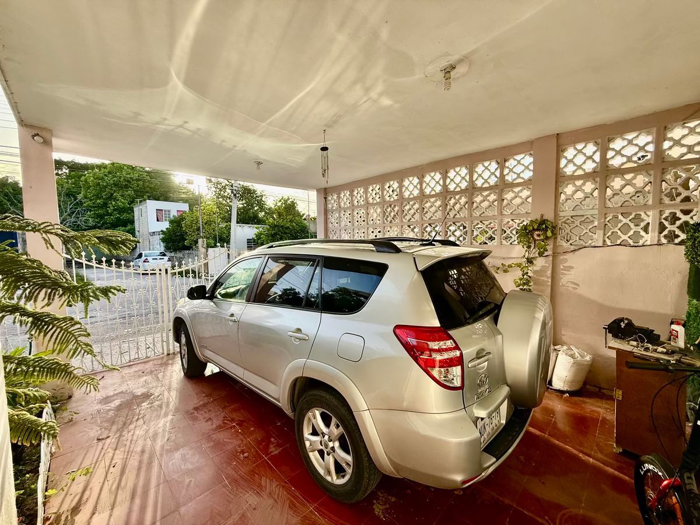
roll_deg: +0.8
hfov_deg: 102.1
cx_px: 350
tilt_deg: -4.3
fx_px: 283
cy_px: 262
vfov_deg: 85.7
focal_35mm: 14
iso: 64
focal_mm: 2.22
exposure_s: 1/365
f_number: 2.2
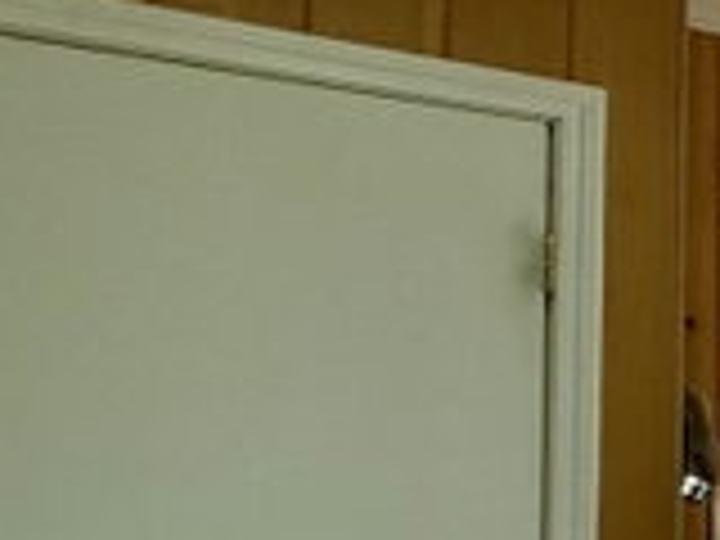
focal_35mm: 56
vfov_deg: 25.7
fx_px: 1165
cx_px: 1393
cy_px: 414
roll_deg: +3.0
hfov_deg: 20.1
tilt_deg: +2.0
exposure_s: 1/120
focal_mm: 2.22
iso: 320
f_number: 2.2
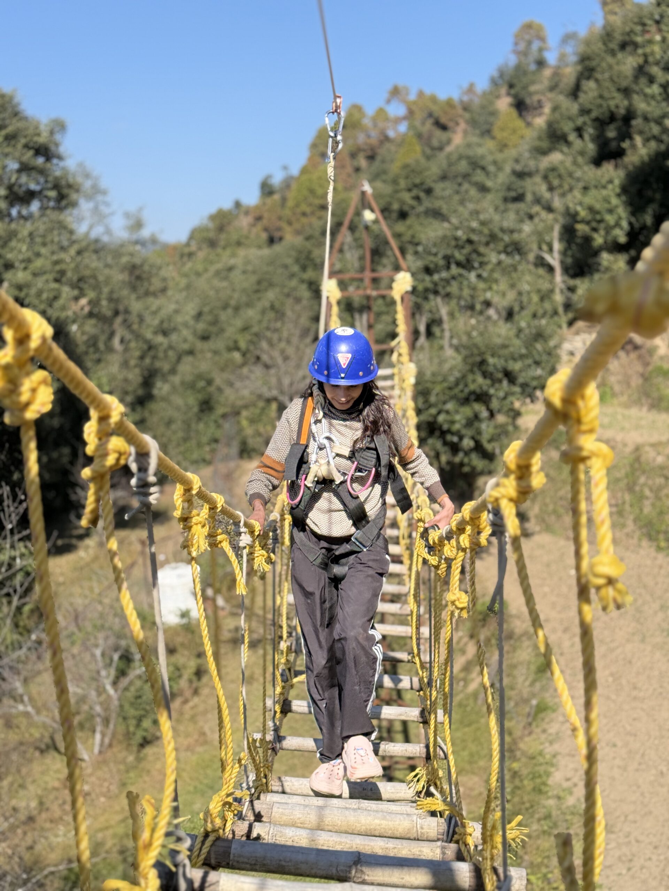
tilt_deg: -7.7
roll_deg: +1.2
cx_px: 334
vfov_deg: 39.7
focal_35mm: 48
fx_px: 1237
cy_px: 446
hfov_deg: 30.3
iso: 100
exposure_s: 1/3378
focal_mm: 6.76
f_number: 1.78
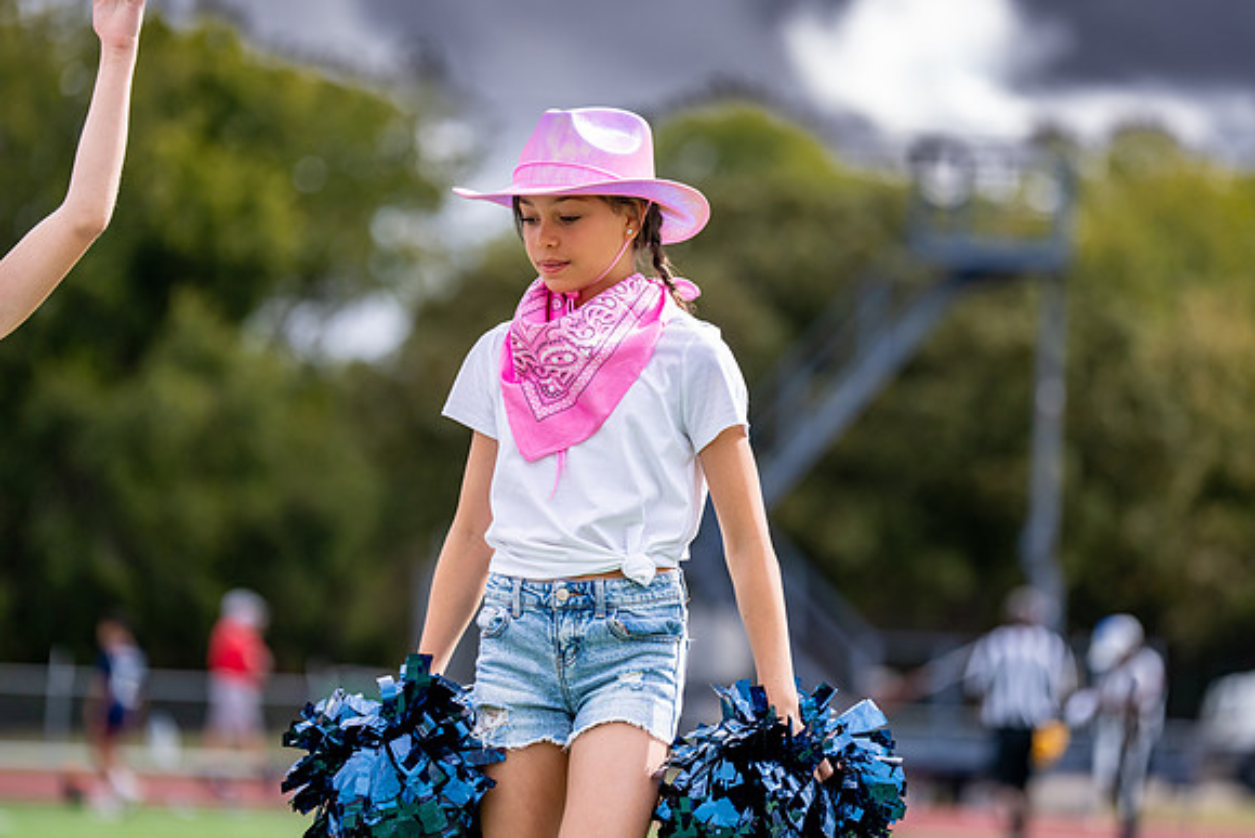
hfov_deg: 11.7
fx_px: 6101
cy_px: 370
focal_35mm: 175
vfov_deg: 7.9
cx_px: 621
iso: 320
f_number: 2.8
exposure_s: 1/2500
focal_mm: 155
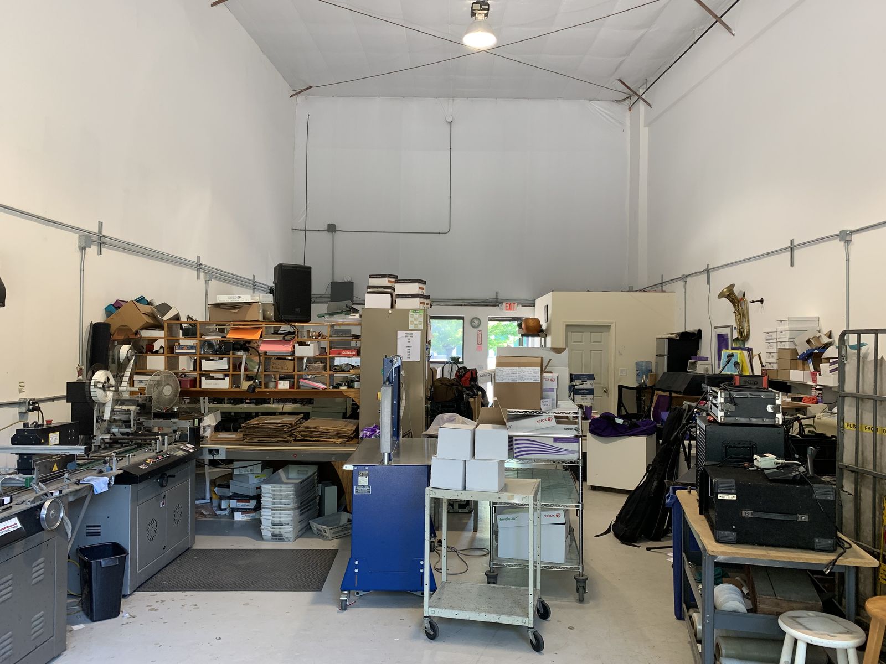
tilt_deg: +2.0
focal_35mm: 26
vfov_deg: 53.1
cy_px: 332
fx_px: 665
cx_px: 443
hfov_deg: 67.3
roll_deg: -1.8
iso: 80
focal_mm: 4.25
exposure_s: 1/60
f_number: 1.8
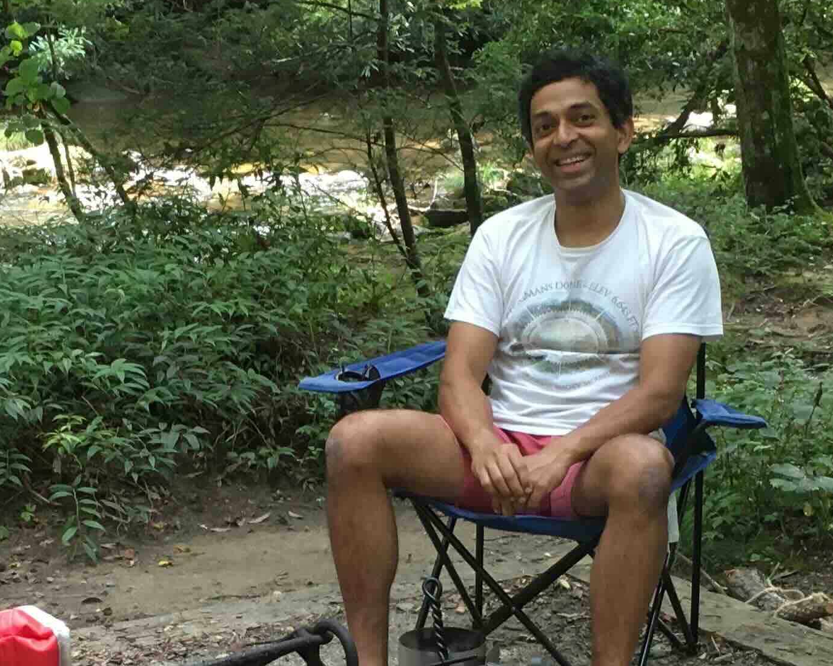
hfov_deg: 23.0
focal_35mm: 83
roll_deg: -1.0
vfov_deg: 18.2
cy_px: 598
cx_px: 387
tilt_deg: -19.9
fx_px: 2046
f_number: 2.2
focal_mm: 4.15
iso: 80
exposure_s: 1/30
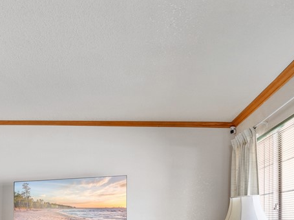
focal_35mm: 36
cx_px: 11
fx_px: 306
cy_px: 220
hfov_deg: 44.9
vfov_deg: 35.8
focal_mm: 20.3
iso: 800
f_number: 11
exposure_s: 1.1
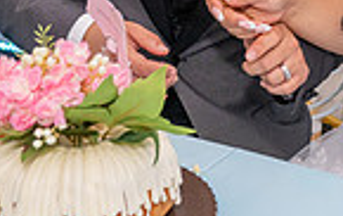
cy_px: -80
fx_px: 917
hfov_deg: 20.6
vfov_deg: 12.9
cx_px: 334
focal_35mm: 98
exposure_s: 1/200
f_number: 4.5
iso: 1000
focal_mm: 24
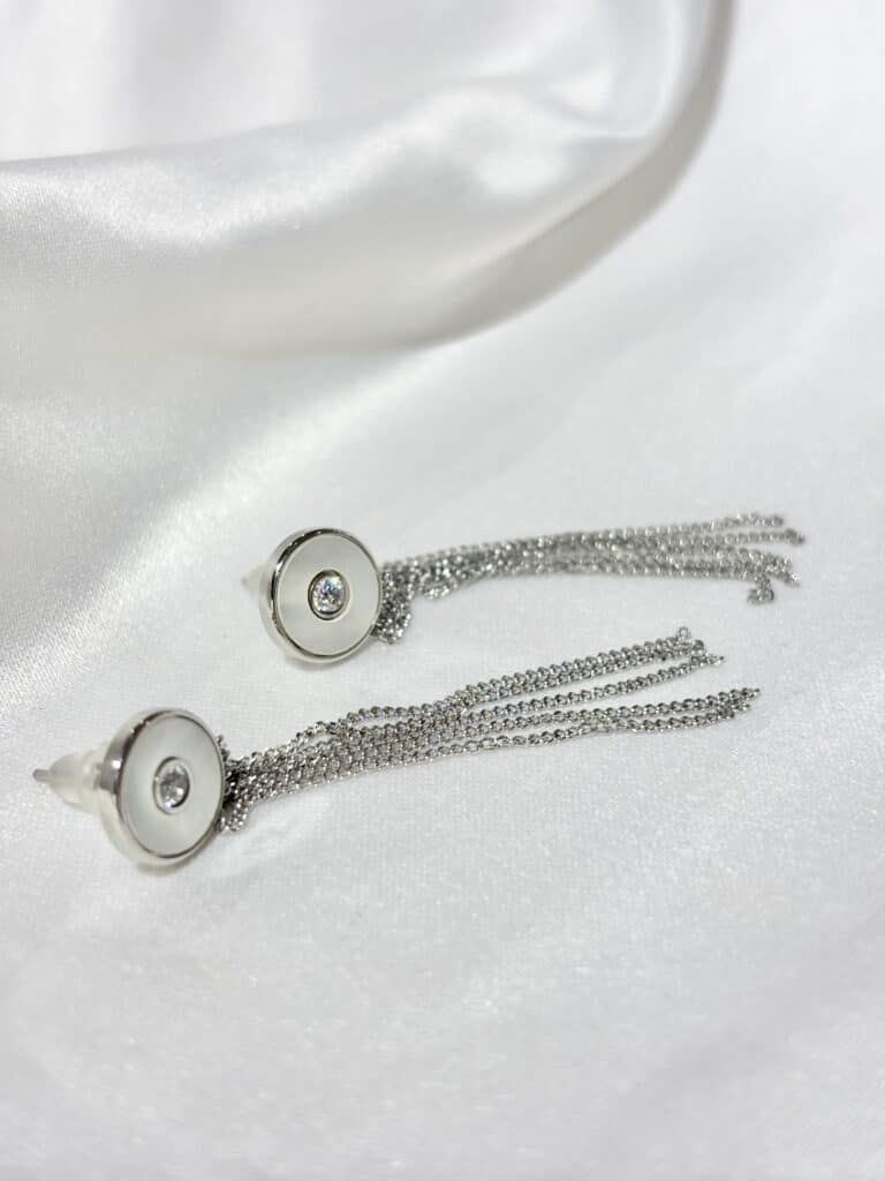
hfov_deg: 28.0
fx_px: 1773
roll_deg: +9.4
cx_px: 442
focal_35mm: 52
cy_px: 590
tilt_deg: -29.6
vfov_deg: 36.8
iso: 32
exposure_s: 1/358
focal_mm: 5.96
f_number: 1.6
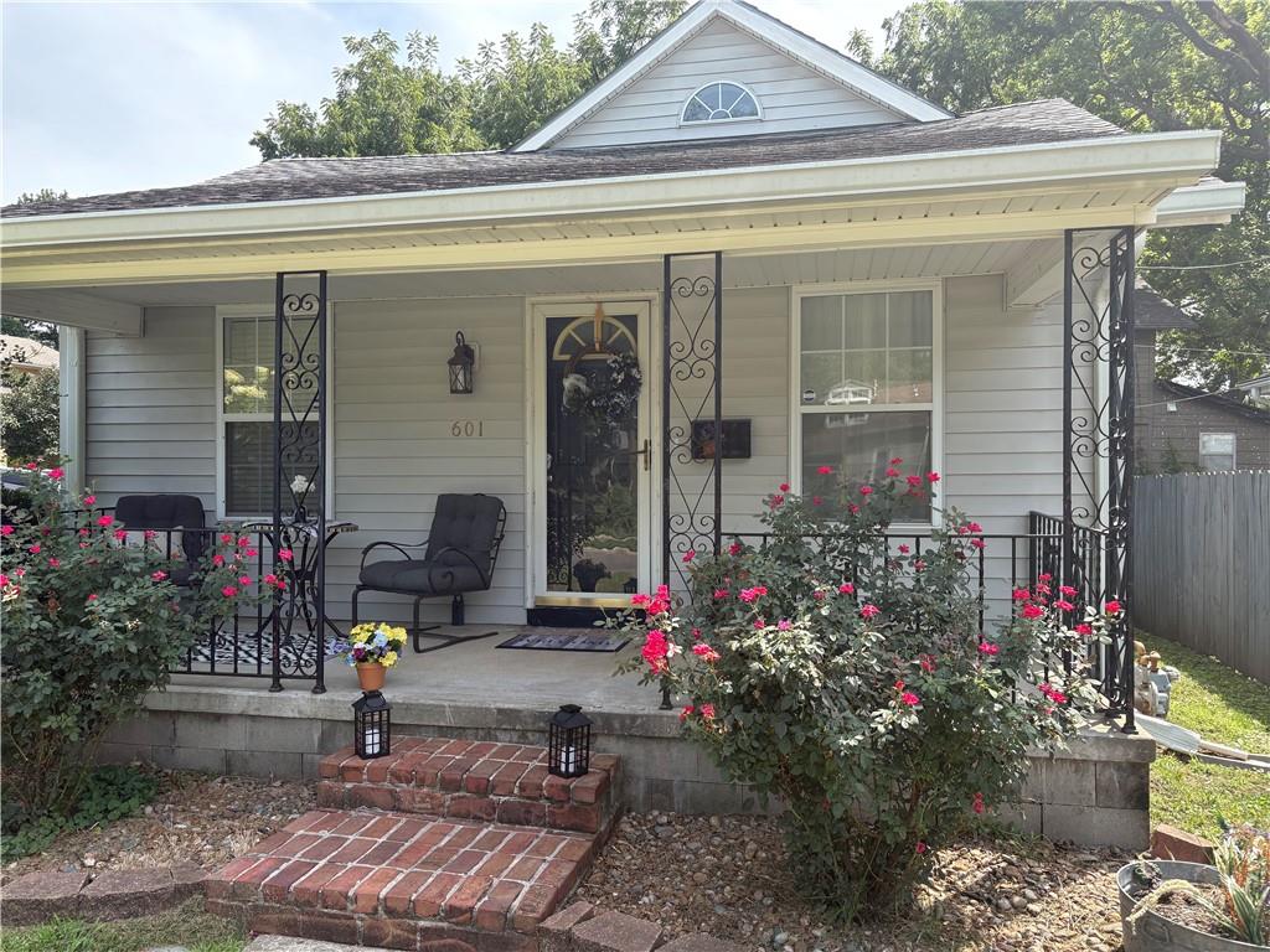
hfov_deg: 67.3
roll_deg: +0.7
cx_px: 635
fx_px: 954
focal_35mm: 26
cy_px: 476
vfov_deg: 53.1
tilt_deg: -1.1
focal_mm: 5.96
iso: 64
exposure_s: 1/1263
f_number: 1.6
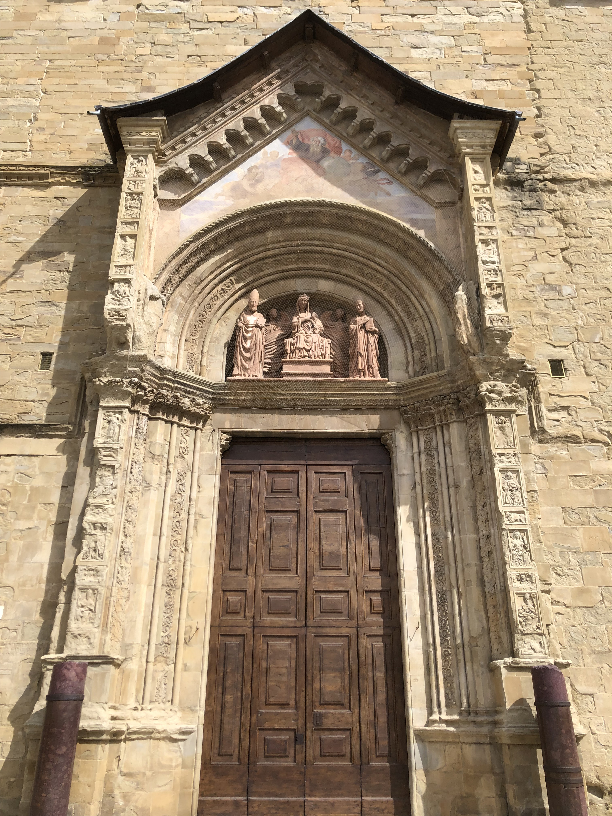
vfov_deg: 63.4
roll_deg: -0.4
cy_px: 408
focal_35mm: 28
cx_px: 306
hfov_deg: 49.7
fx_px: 660
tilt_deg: +25.5
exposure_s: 1/1567
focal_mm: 4
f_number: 1.8
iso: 20
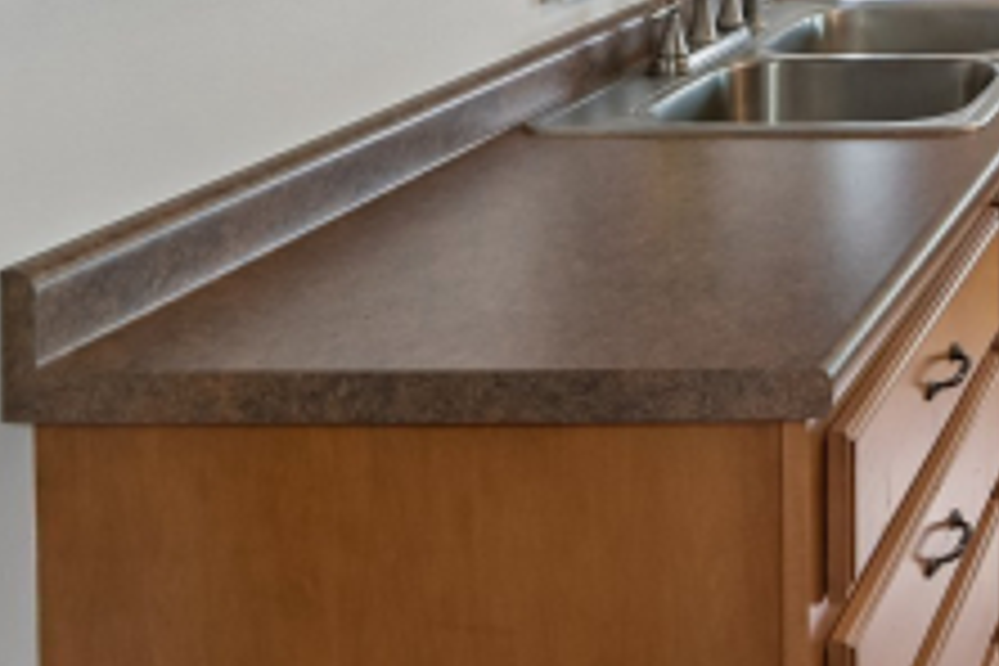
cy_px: -338
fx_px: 1498
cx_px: 1408
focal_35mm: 54
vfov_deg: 21.1
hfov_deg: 27.9
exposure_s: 1/15
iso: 400
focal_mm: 16
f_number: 8
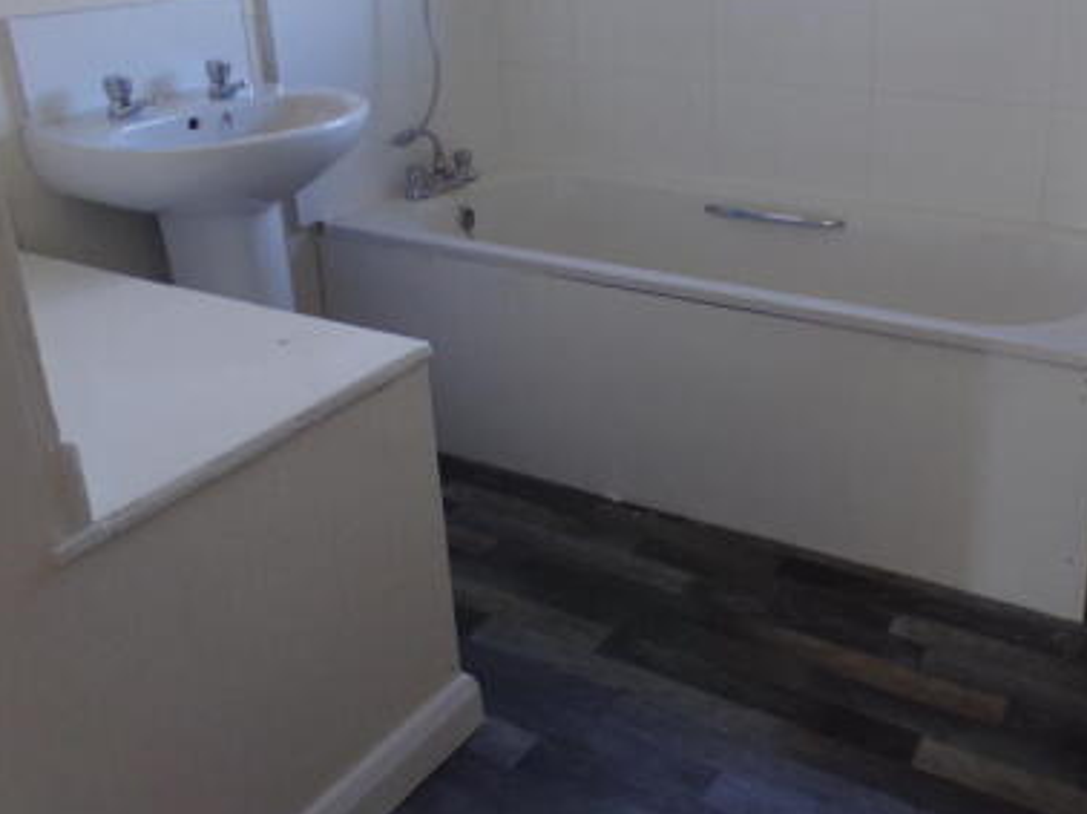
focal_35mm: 37
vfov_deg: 38.1
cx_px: 738
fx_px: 1161
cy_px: 252
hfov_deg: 49.2
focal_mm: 4.3
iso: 100
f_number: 3
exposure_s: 1/40
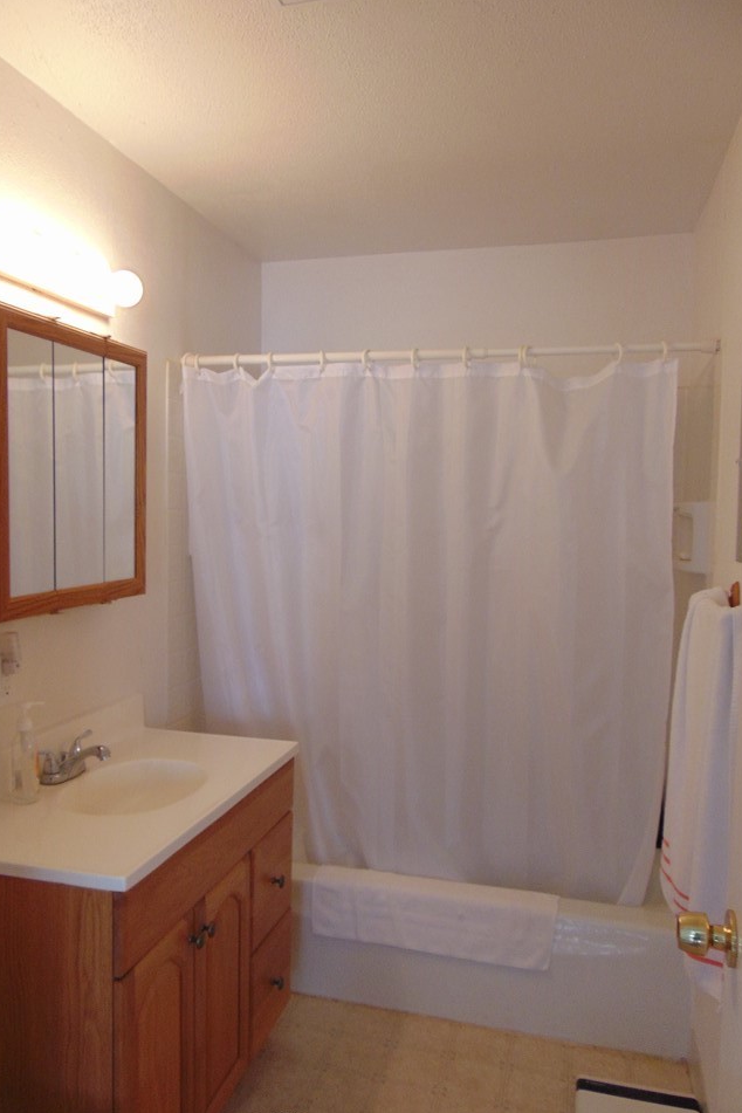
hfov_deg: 46.3
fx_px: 866
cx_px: 327
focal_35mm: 28
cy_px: 573
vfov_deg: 65.5
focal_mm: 4.5
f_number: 3
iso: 100
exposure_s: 1/30
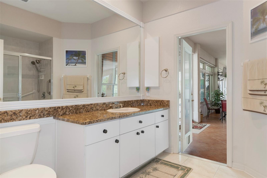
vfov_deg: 59.5
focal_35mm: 21
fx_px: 156
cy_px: 89
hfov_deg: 81.2
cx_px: 134
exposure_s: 1.5
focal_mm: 14
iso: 320
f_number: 8
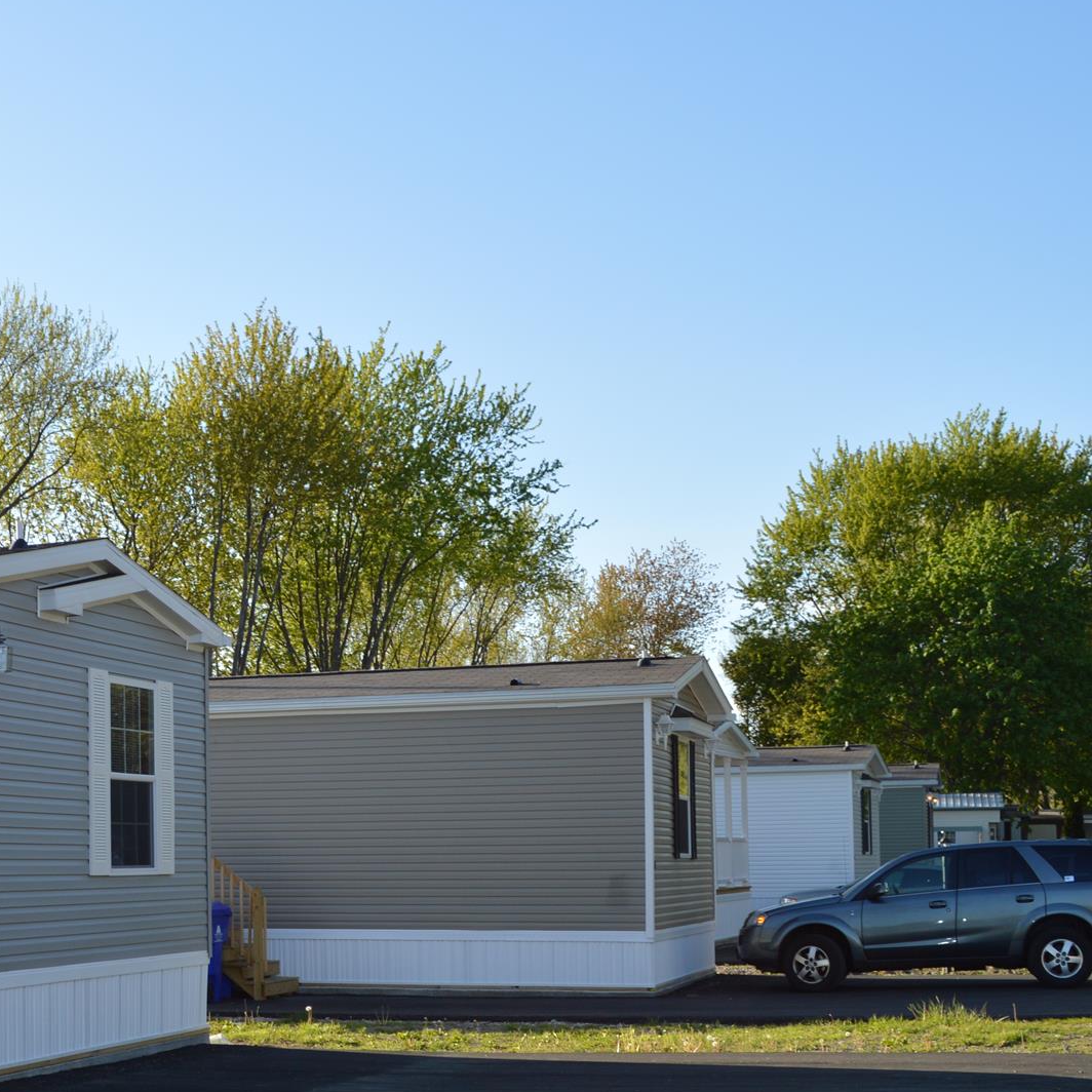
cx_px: 135
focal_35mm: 58
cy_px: 734
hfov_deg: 28.5
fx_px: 2070
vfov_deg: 29.3
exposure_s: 1/200
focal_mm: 20
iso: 100
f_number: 7.1
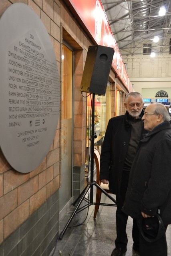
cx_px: 86
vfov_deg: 53.1
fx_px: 256
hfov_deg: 36.9
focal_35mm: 36
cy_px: 128
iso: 720
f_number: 3.8
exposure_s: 1/15
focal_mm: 24
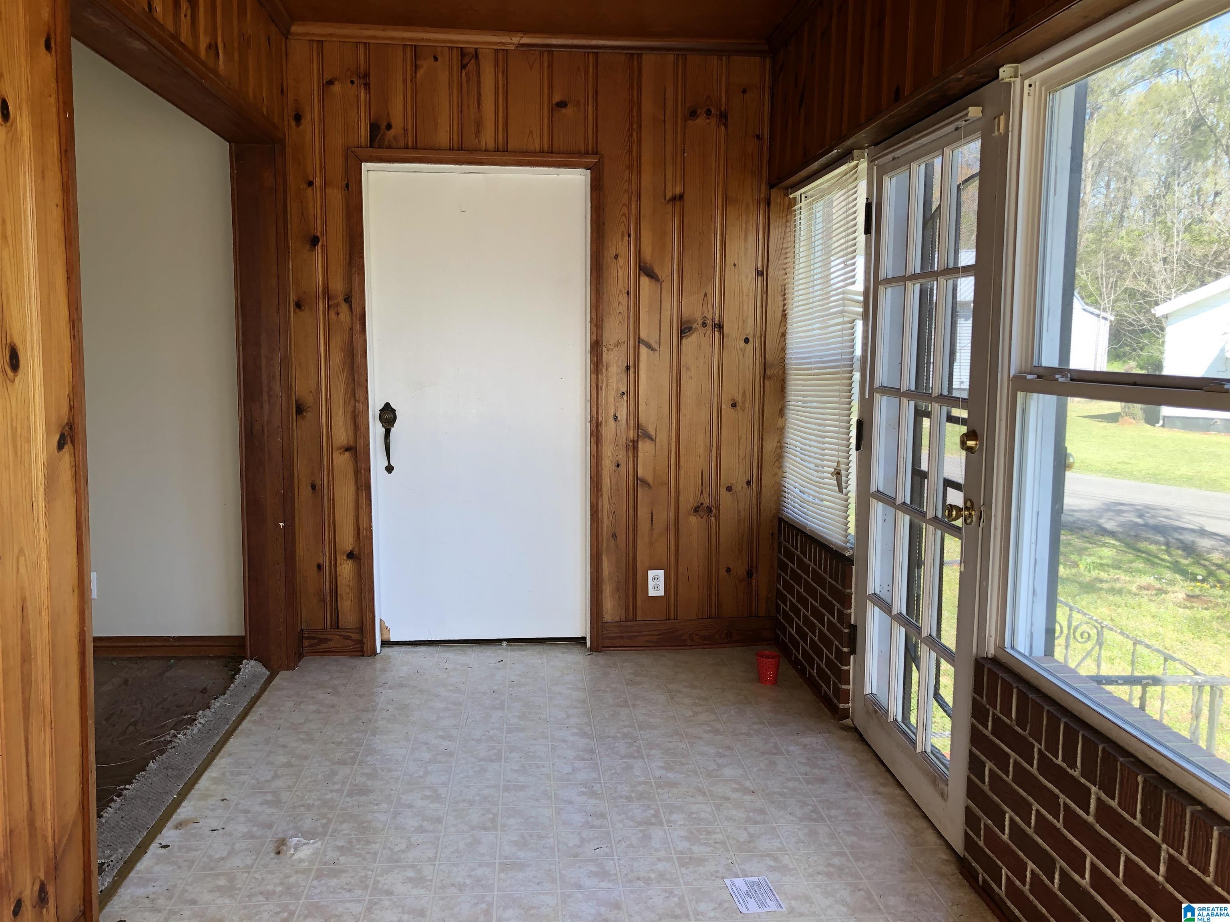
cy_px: 461
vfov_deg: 49.7
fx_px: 995
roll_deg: +0.9
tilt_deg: -6.8
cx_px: 615
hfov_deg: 63.4
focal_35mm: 28
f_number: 1.8
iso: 32
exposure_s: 1/120
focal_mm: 4
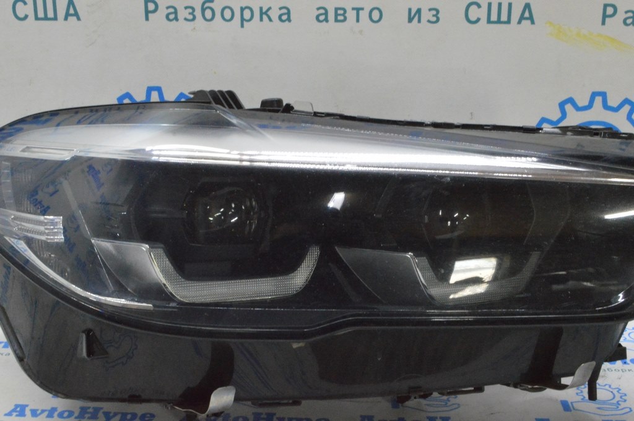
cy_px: 210
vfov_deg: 23.7
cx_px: 317
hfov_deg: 35.1
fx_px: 1003
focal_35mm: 57
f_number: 20
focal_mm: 38
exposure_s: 1/20
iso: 6400
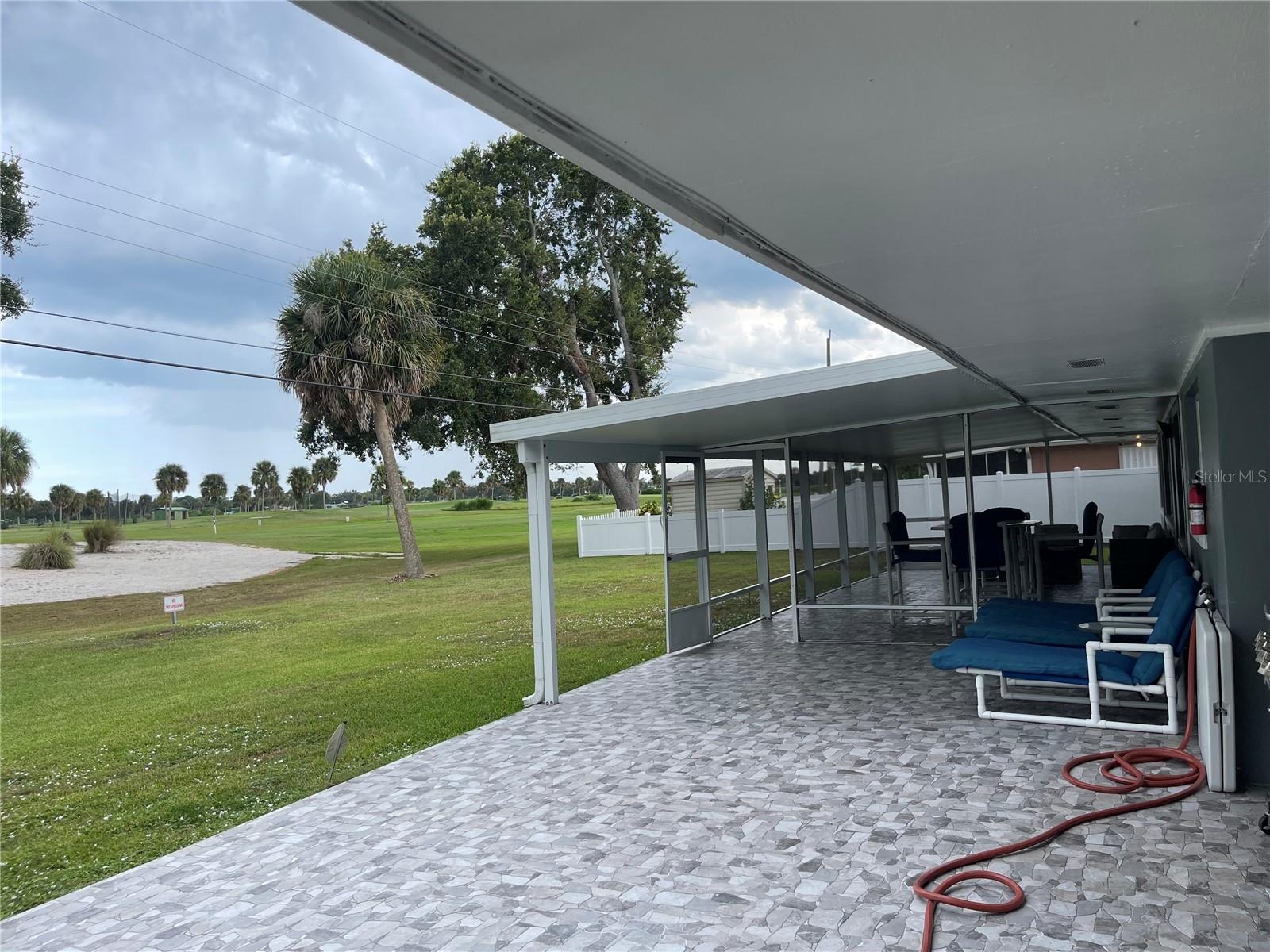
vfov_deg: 53.1
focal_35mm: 26
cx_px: 635
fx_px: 954
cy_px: 476
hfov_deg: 67.3
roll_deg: +2.0
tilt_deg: +1.6
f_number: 1.6
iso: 32
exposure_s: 1/894
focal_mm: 5.1
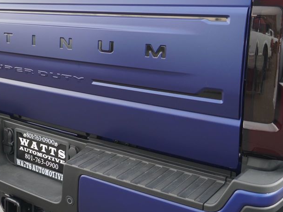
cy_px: 87
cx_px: 105
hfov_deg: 37.4
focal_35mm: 51
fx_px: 415
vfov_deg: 28.6
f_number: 4
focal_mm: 21
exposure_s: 1/60
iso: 125
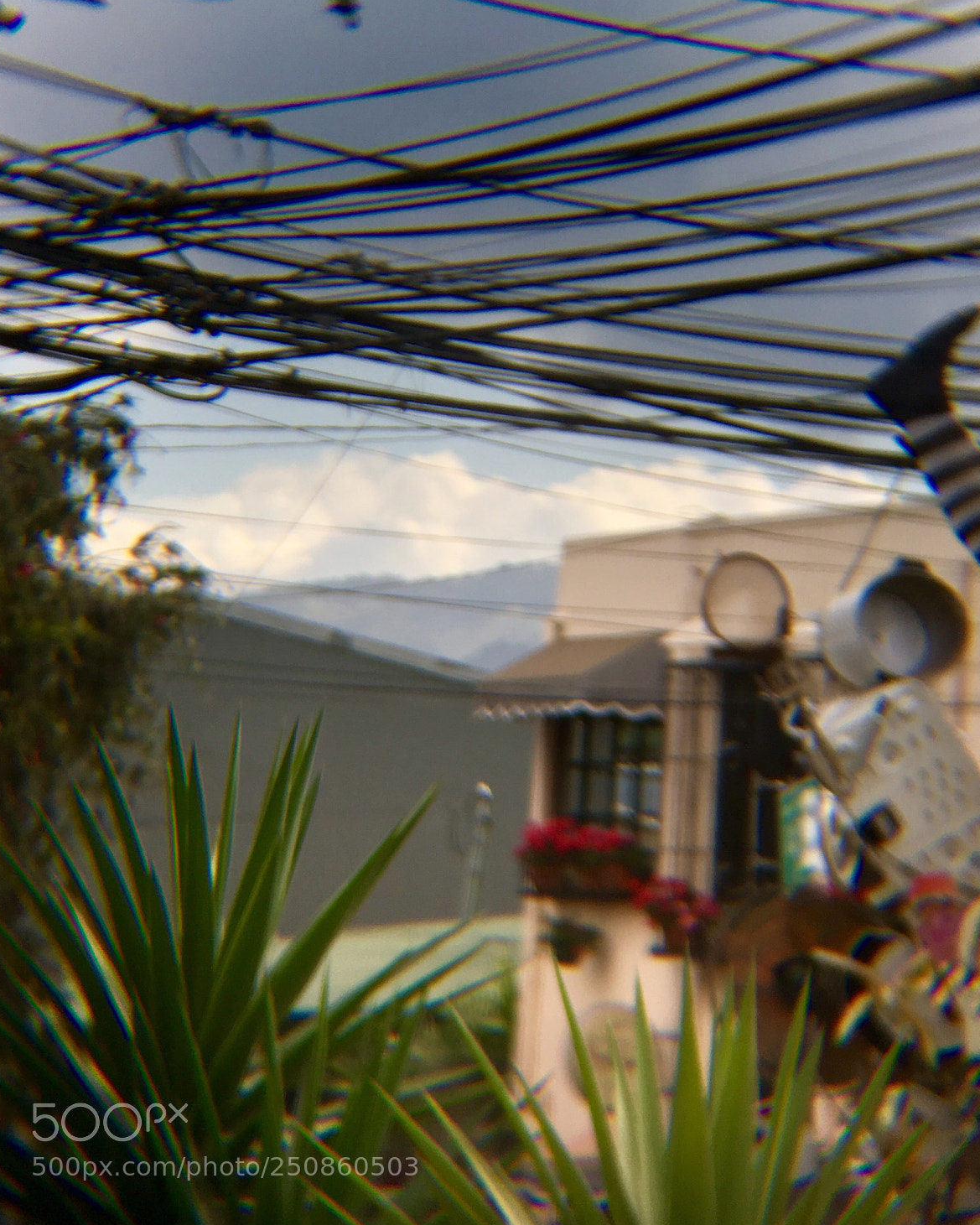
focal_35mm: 31
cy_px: 562
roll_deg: -4.2
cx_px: 483
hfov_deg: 47.1
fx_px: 1124
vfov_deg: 57.1
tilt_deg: +5.0
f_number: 2.2
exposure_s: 1/305
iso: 25
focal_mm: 4.15
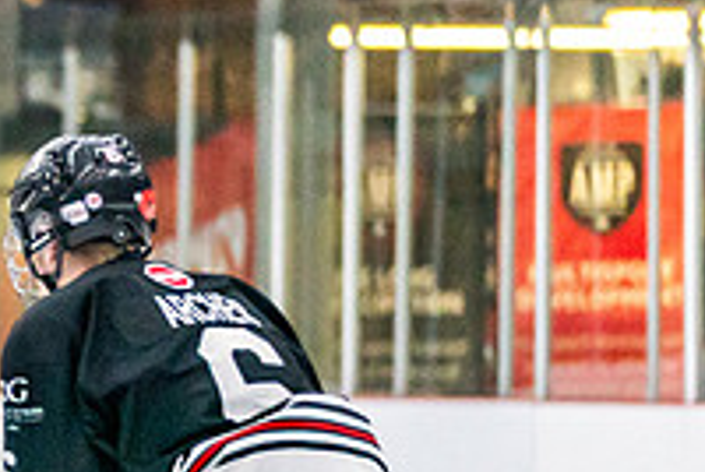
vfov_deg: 2.4
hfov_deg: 3.6
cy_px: 621
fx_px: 11198
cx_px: -572
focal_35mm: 571
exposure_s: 1/1250
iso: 3200
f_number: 2.8
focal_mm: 134
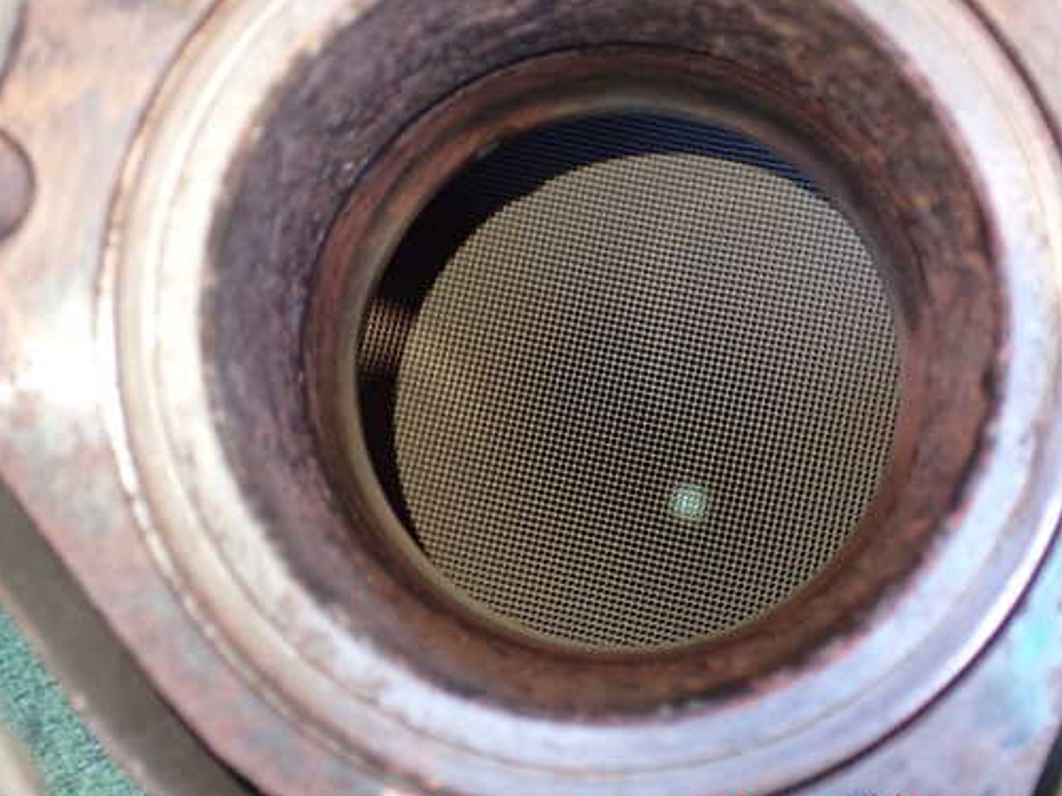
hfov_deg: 51.3
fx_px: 1104
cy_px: 367
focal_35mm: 36
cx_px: 580
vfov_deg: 39.6
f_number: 2.3
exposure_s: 1/80
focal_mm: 5.4
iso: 800
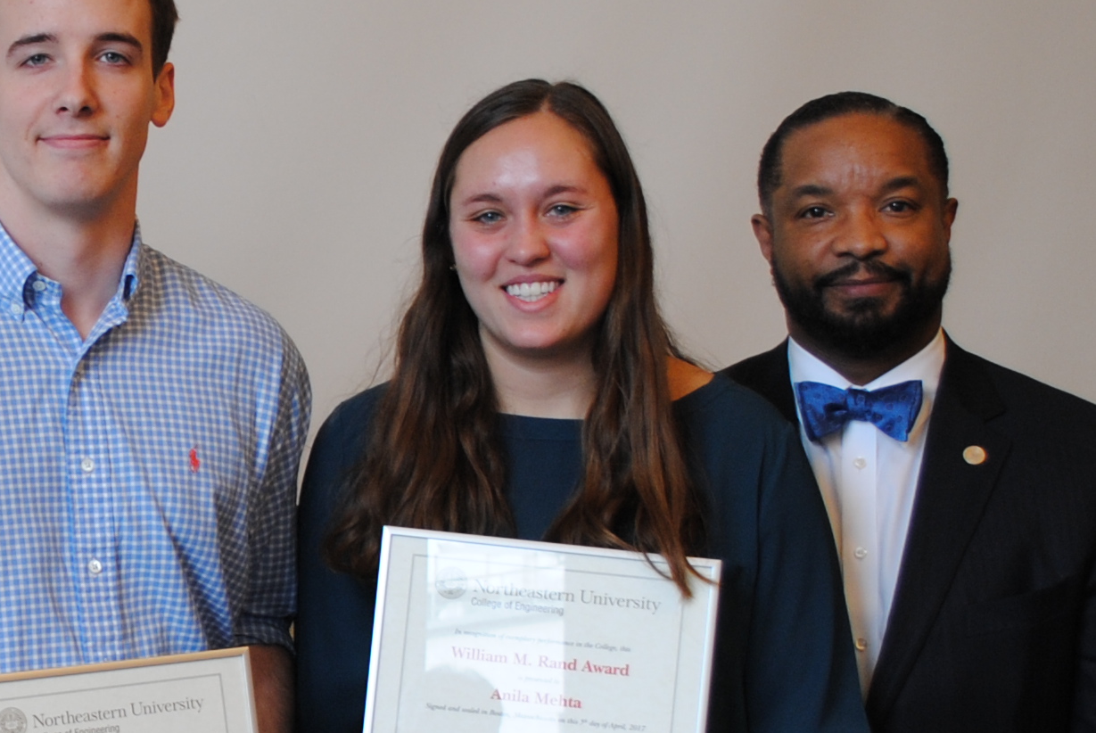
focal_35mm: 104
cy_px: 489
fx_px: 3169
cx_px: -135
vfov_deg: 13.2
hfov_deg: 18.8
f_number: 3.8
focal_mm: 22
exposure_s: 1/40
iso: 200
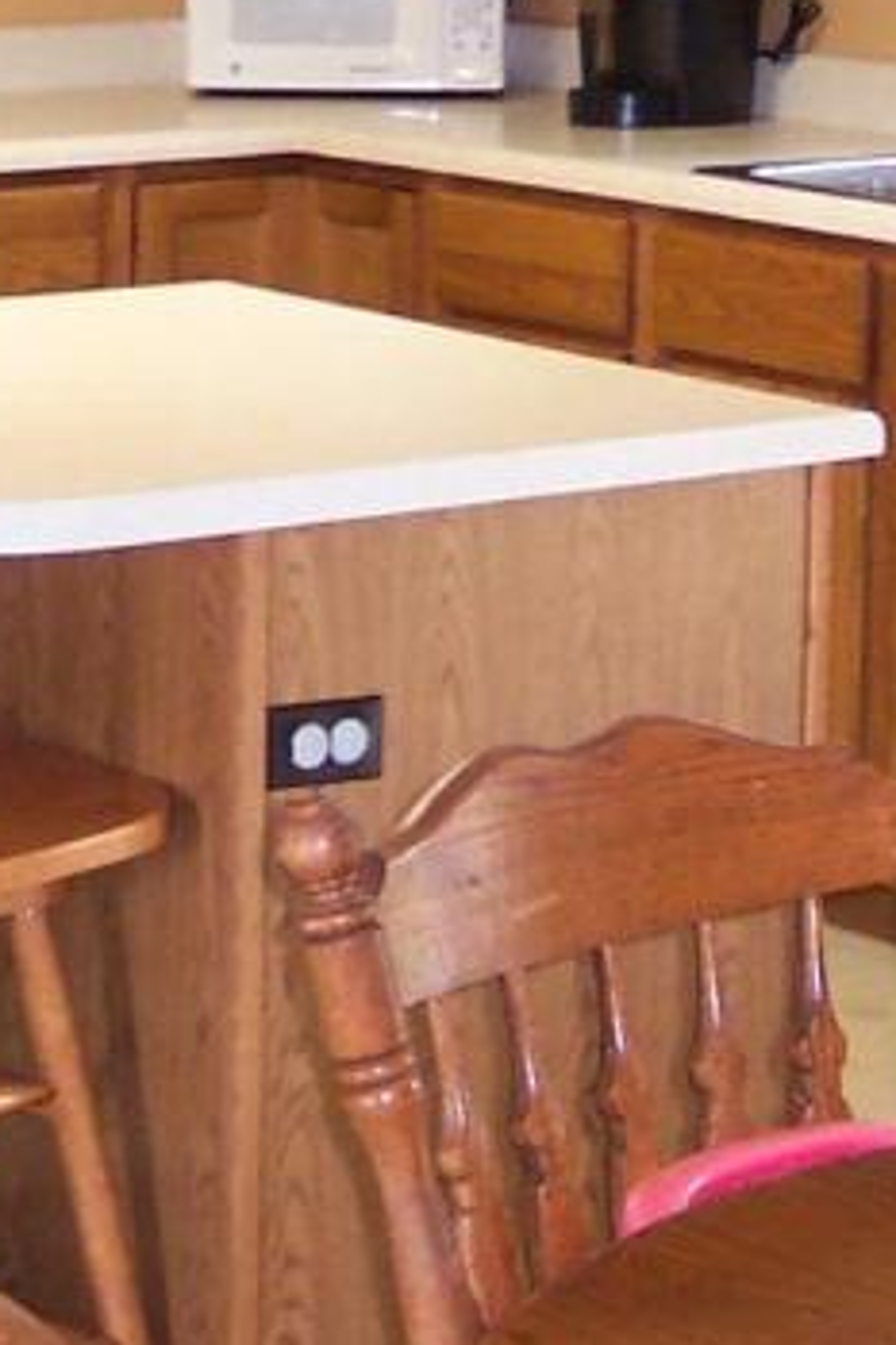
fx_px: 4671
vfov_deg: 16.3
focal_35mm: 125
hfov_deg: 11.0
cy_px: 254
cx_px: 381
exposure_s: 1/20
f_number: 2.8
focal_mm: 8
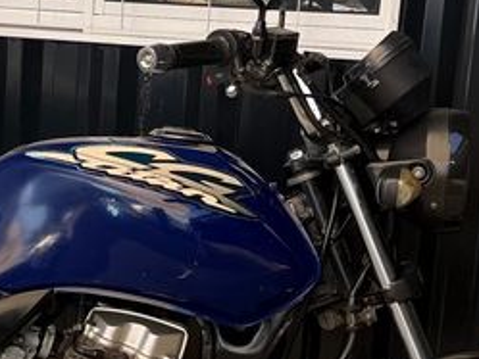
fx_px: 1080
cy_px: 357
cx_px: 23
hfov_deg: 24.1
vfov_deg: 18.4
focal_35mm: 78
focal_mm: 6.76
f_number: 1.78
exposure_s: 1/344
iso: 80
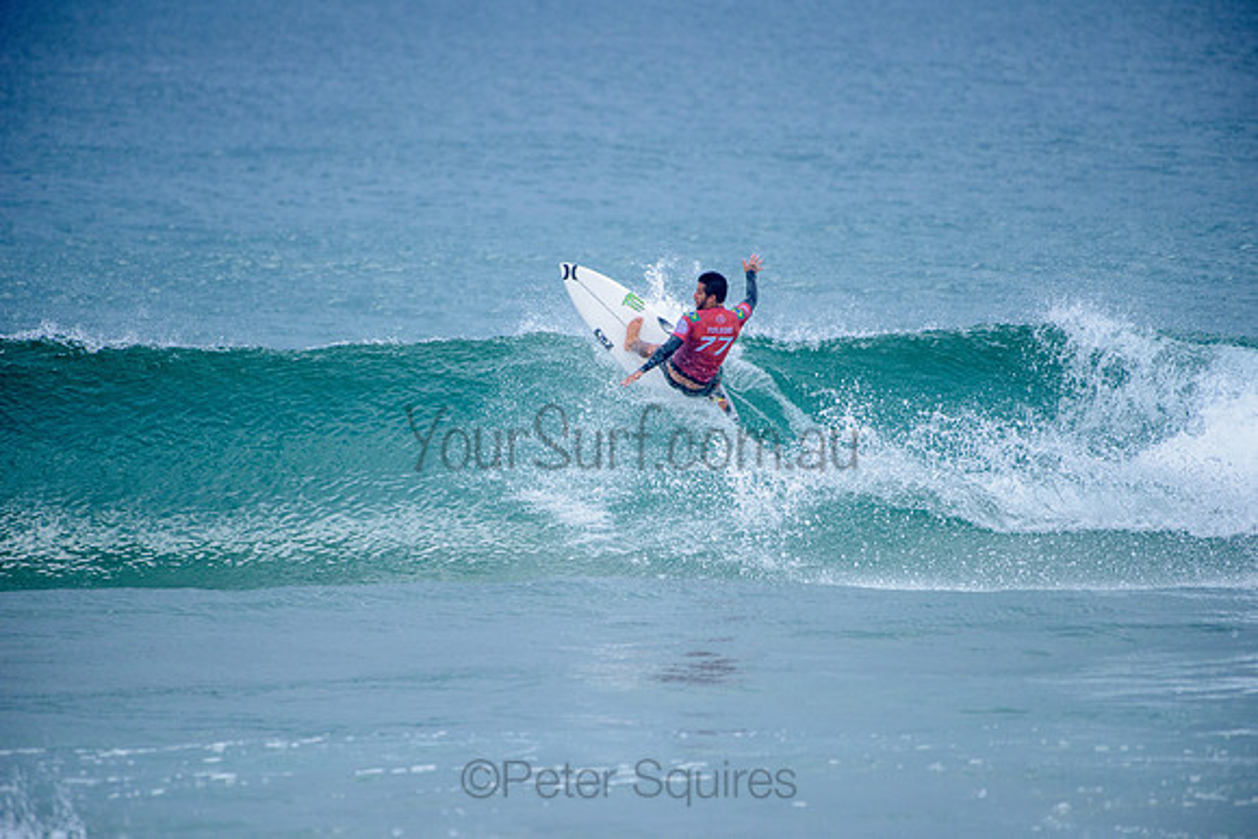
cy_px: 420
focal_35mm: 500
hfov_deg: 4.1
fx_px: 17475
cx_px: 629
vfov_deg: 2.8
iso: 450
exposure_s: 1/2000
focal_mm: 500
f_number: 5.6
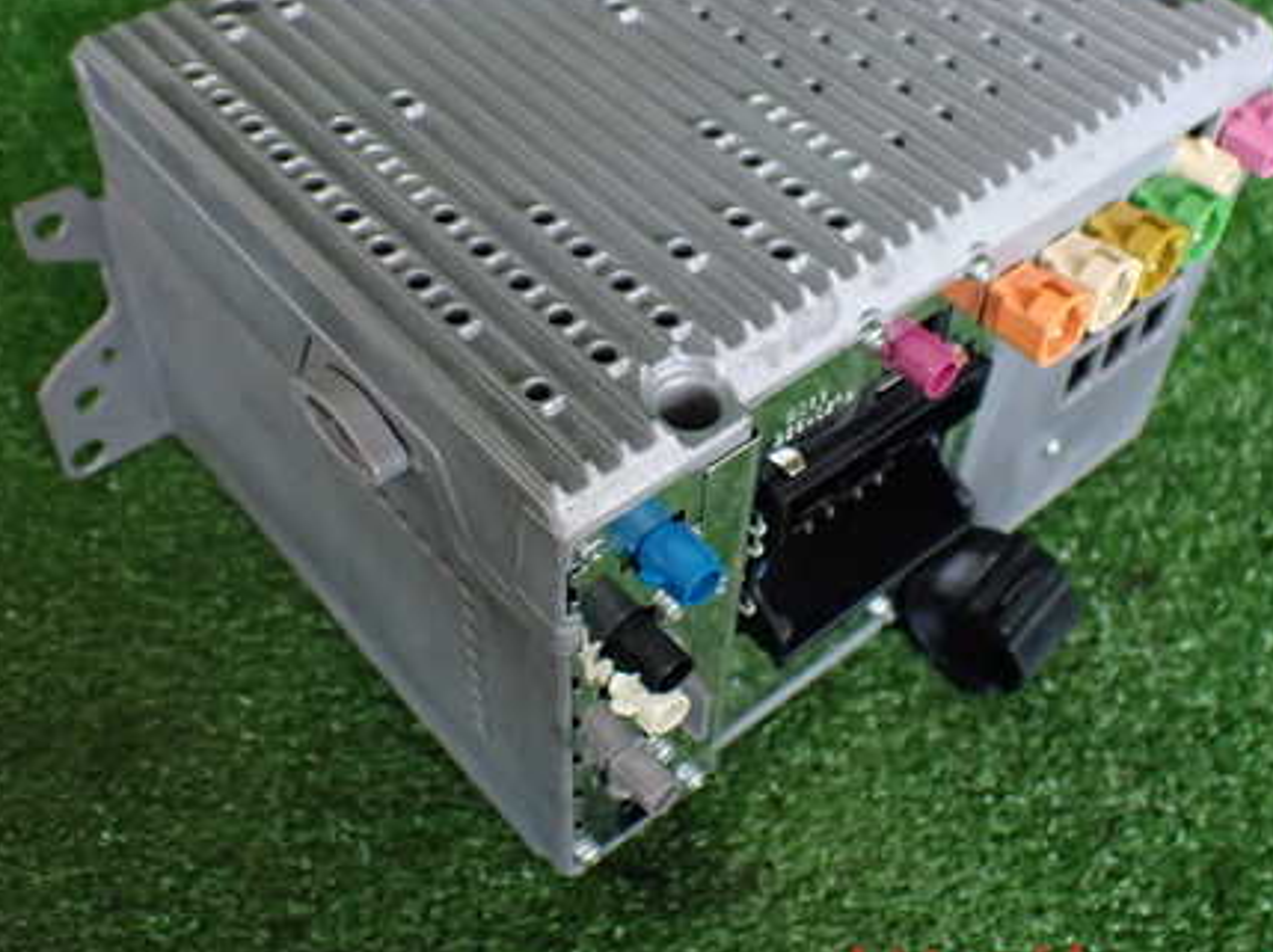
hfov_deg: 44.8
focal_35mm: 42
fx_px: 1543
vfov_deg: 34.1
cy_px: 347
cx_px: 632
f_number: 2.3
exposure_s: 1/125
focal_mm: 5.4
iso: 400
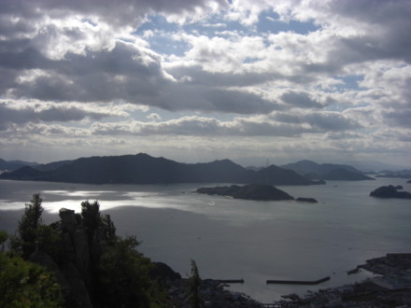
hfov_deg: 49.0
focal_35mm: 38
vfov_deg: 37.7
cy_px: 154
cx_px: 206
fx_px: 451
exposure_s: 1/640
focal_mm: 7.9
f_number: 8
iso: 80
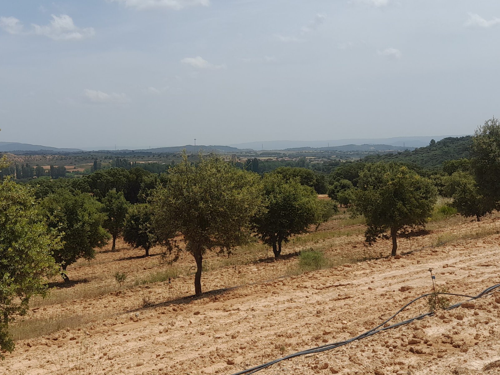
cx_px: 212
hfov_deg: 46.6
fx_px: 578
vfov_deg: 35.9
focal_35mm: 40
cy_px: 159
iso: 20
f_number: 2
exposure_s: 1/1208
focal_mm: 4.6
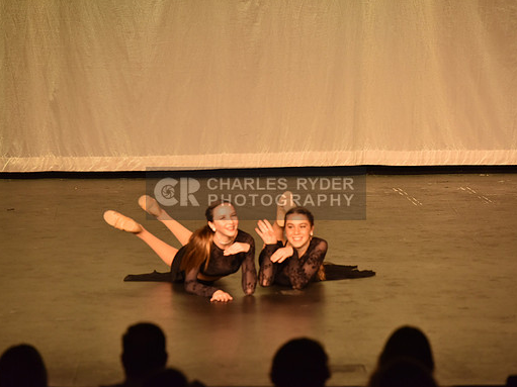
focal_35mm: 202
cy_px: 194
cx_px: 256
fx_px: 3016
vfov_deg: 7.4
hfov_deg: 9.8
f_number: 4.5
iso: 2000
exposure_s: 1/250
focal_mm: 185
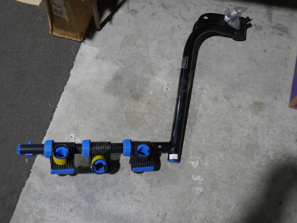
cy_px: 112
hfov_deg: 54.0
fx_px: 292
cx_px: 148
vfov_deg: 41.8
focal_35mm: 34
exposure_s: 1/60
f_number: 4
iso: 250
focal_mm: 17
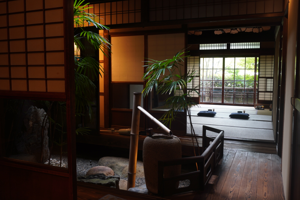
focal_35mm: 33
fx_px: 275
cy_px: 100
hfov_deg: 57.2
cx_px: 150
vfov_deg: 40.0
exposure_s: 1/4
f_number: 8
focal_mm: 22
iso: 160
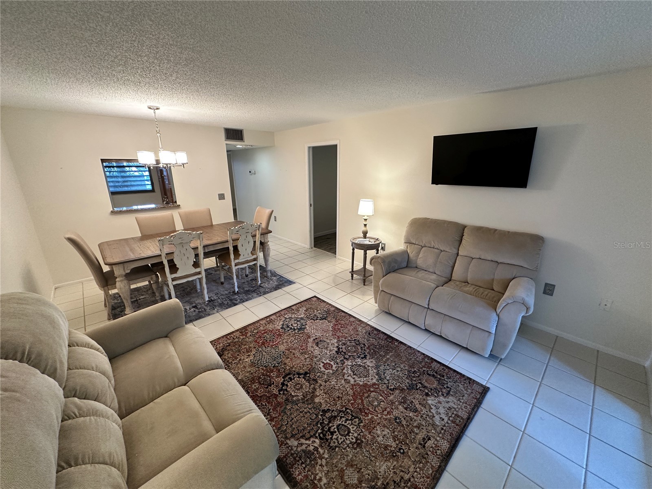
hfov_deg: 102.1
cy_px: 244
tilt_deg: -16.2
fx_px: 264
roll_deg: +0.2
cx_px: 326
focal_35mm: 14
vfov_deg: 85.7
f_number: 2.2
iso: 250
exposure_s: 1/60
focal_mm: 2.22
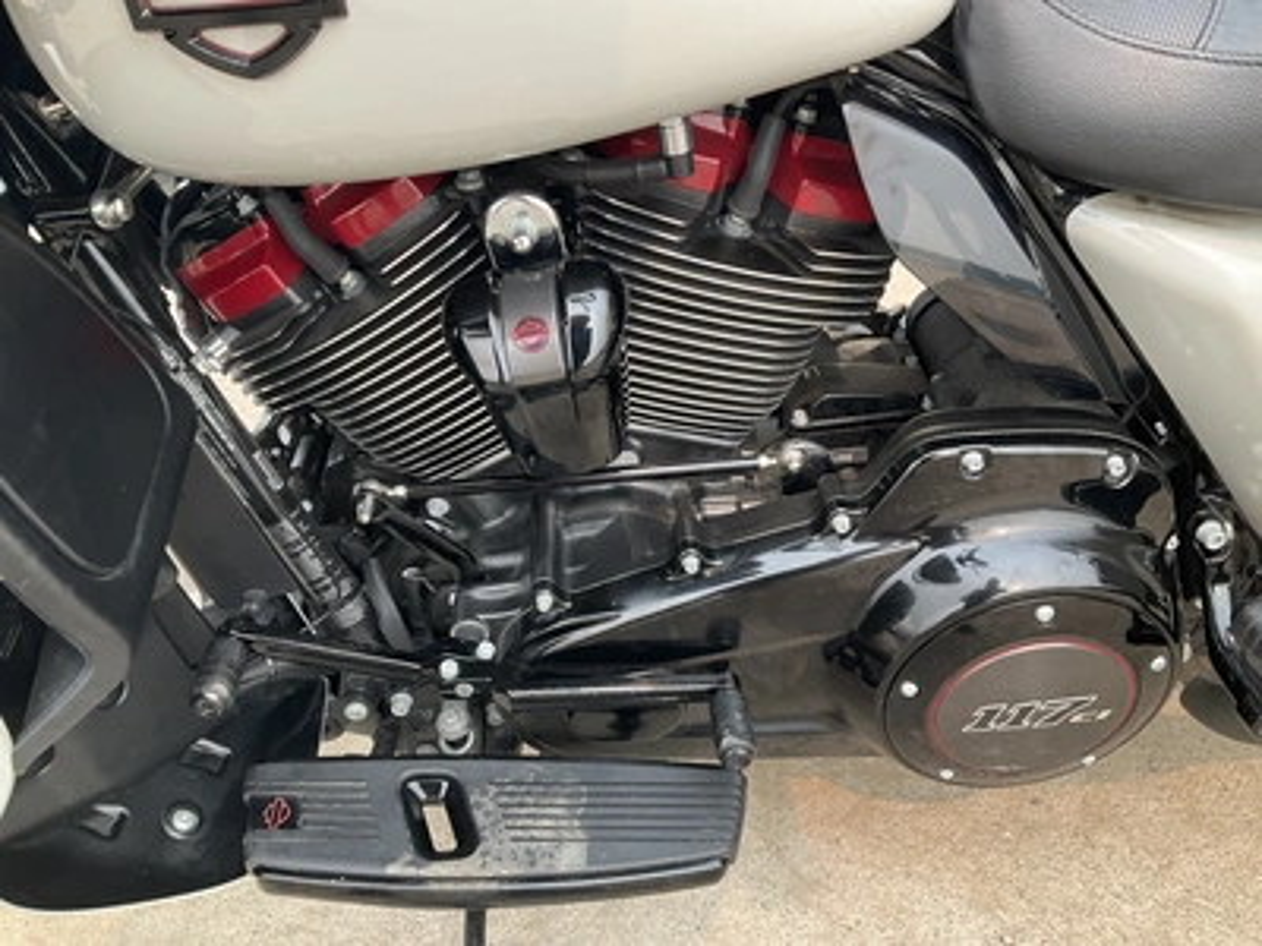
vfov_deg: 48.2
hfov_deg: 61.7
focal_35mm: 29
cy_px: 473
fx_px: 1057
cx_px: 631
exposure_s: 1/122
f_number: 1.8
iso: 20
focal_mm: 3
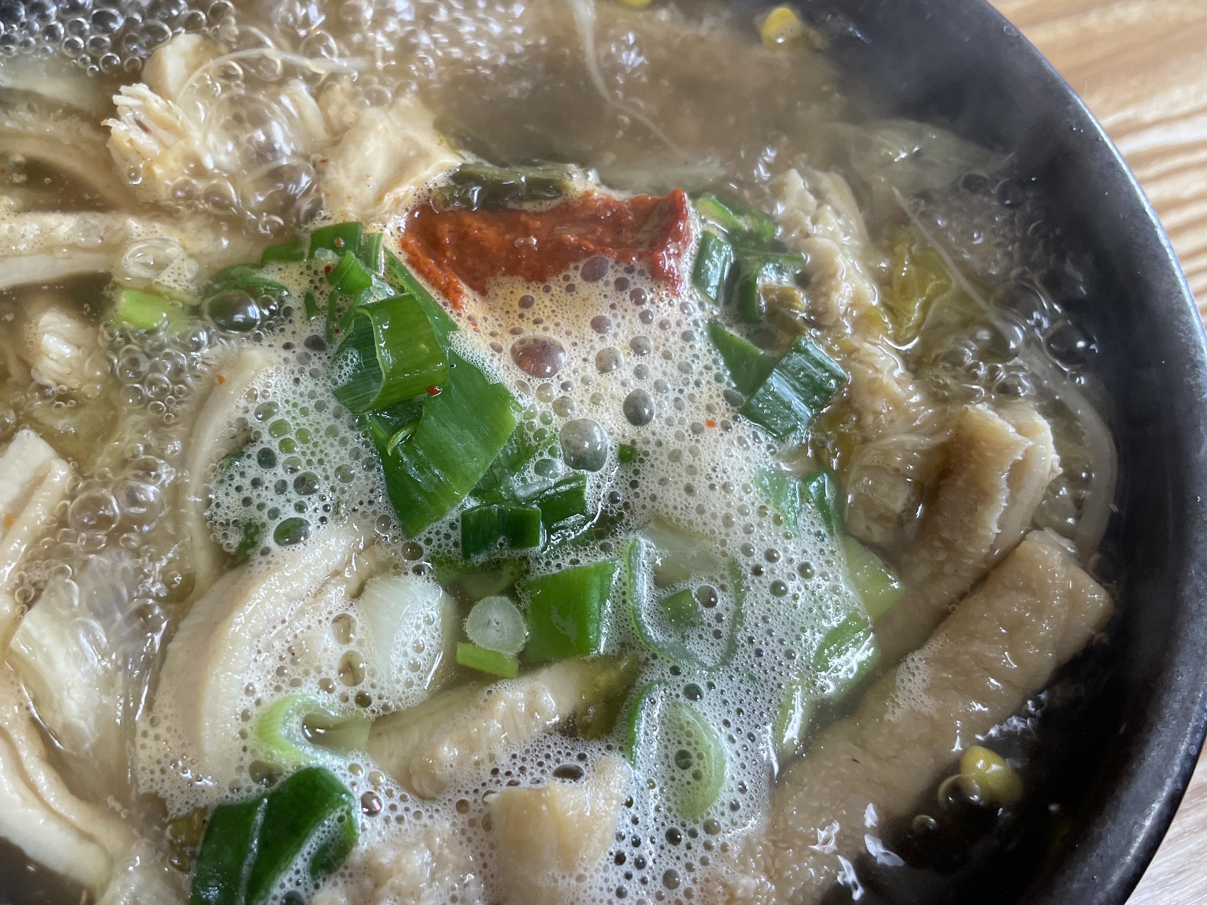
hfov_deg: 53.3
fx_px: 1185
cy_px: 452
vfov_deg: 41.8
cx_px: 444
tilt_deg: -65.8
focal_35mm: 34
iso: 100
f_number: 1.6
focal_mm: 4.2
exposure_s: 1/120
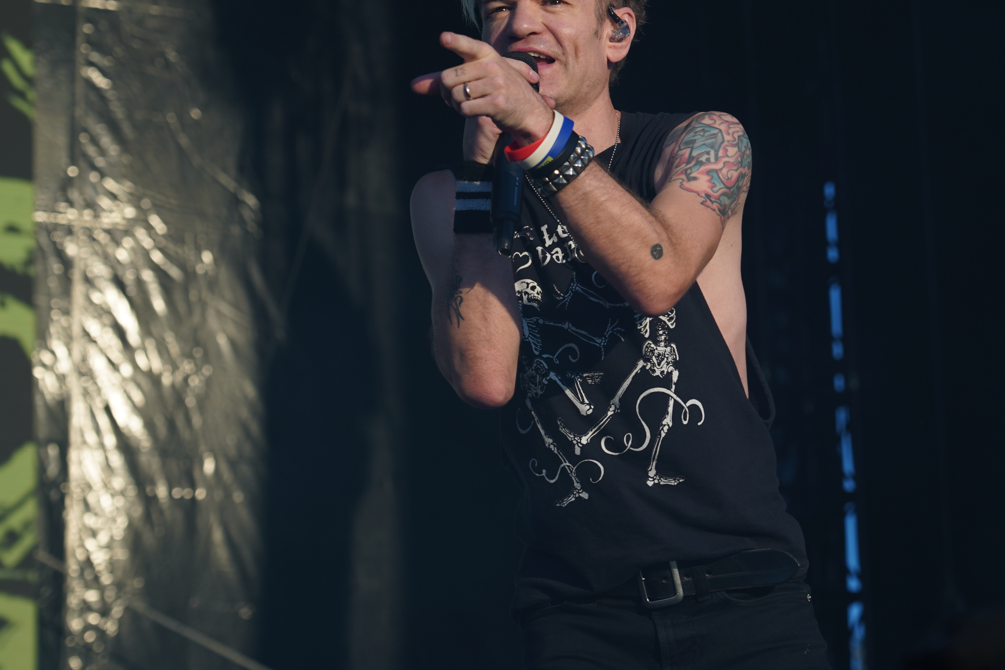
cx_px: 594
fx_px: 4327
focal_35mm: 155
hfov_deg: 13.2
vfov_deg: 8.8
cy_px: 233
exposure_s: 1/320
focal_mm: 105
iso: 100
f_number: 6.3
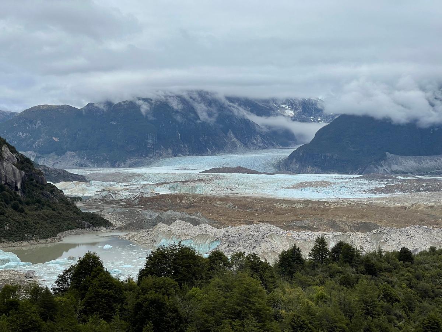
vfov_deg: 22.9
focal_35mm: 64
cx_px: 221
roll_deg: -0.3
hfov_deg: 30.3
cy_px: 166
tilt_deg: -0.3
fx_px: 817
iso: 20
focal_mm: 7.5
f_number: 2.2
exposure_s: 1/1508
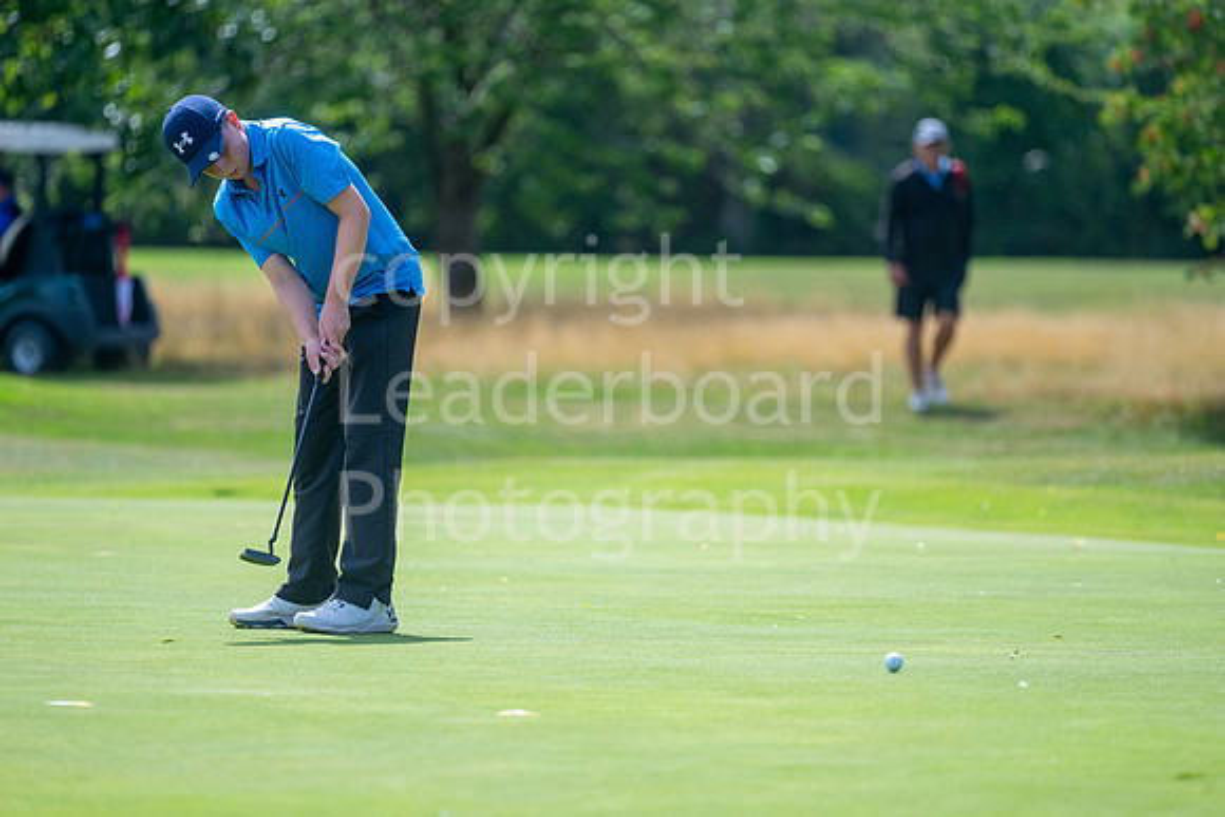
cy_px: 408
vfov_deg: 4.6
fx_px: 10210
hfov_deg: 6.9
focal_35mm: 300
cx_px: 612
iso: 640
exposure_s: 1/4000
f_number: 4
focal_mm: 300
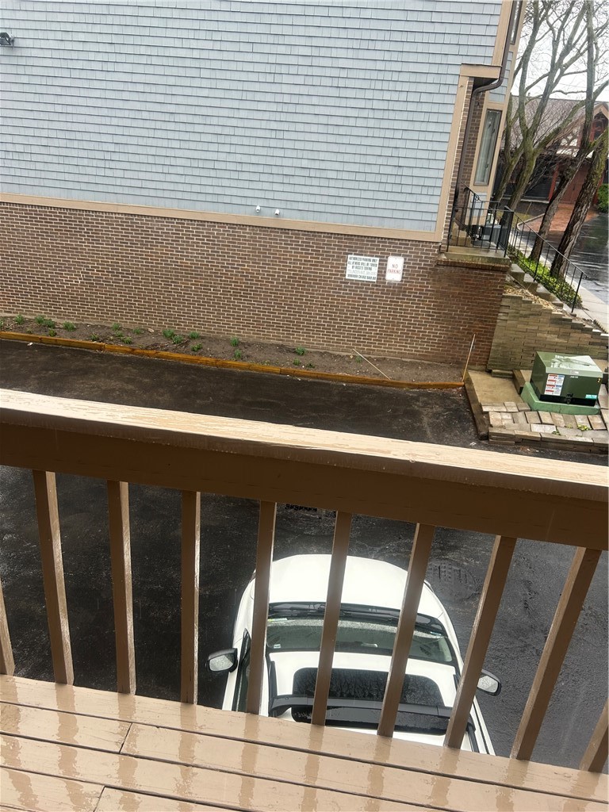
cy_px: 406
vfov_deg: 67.3
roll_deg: -4.2
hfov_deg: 53.1
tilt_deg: -21.6
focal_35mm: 26
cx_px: 304
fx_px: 610
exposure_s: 1/121
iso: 32
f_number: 1.5
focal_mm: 5.7
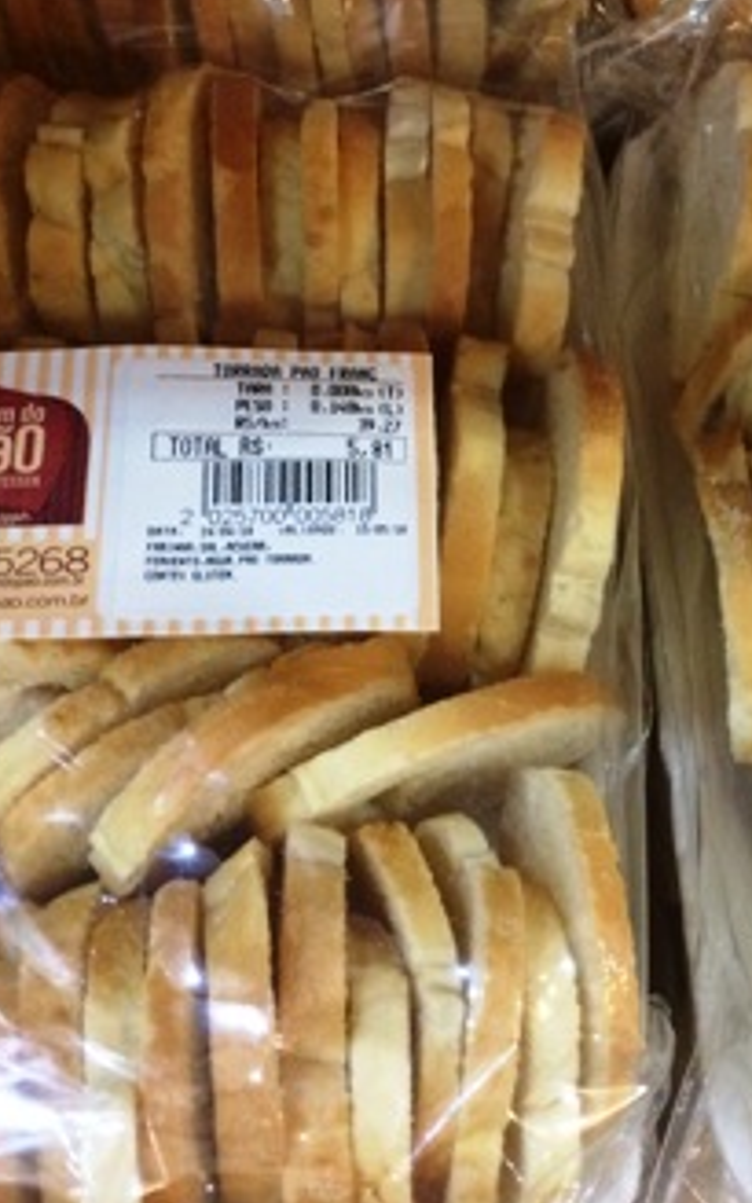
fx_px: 1377
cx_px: 653
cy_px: 594
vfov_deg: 47.2
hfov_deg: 29.5
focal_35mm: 42
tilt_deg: -60.3
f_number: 2.2
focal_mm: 4.15
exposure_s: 1/17
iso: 250
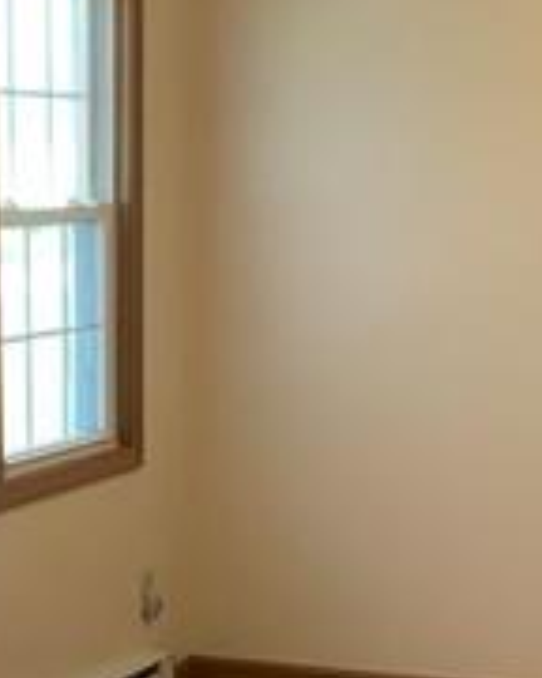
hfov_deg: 14.0
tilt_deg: -10.7
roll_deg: +1.1
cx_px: -53
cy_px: 625
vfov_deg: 17.5
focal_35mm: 108
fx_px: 2166
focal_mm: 4.25
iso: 100
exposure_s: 1/60
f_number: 1.8
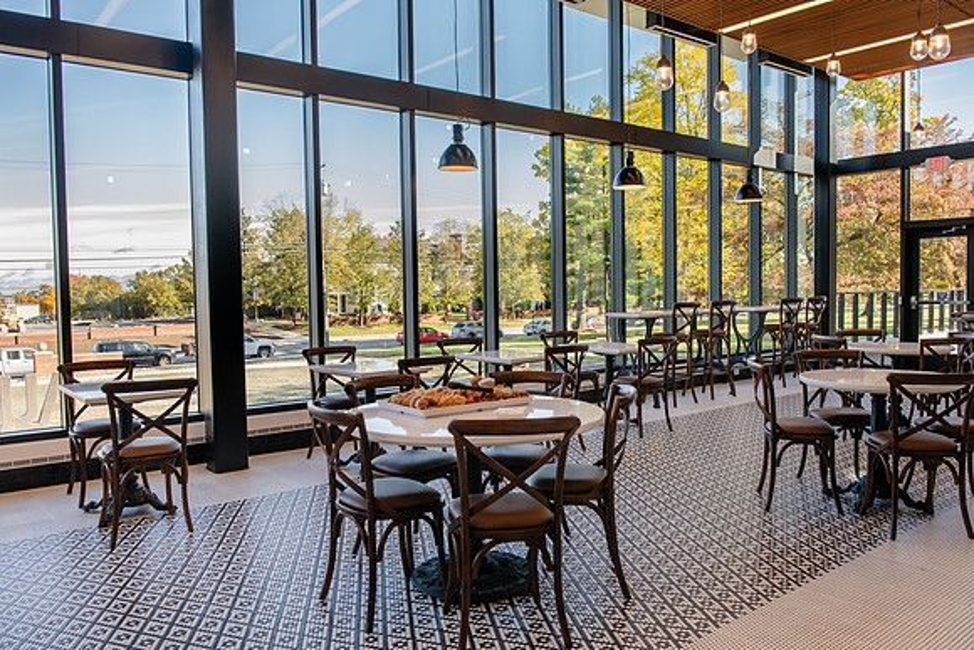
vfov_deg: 46.4
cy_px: 325
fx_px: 758
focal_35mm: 28
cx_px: 487
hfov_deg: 65.5
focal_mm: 28
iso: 800
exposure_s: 1/500
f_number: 5
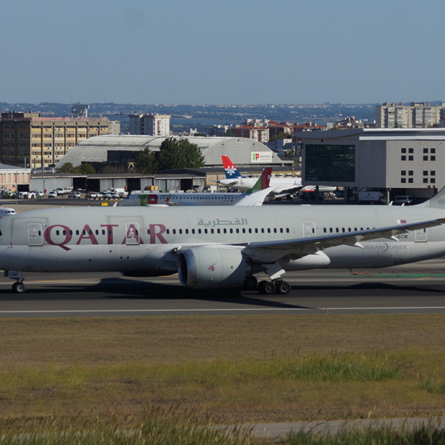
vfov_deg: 9.1
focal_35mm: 192
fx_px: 2792
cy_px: 223
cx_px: 257
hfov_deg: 9.1
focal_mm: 100
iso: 100
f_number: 5.6
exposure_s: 1/1250
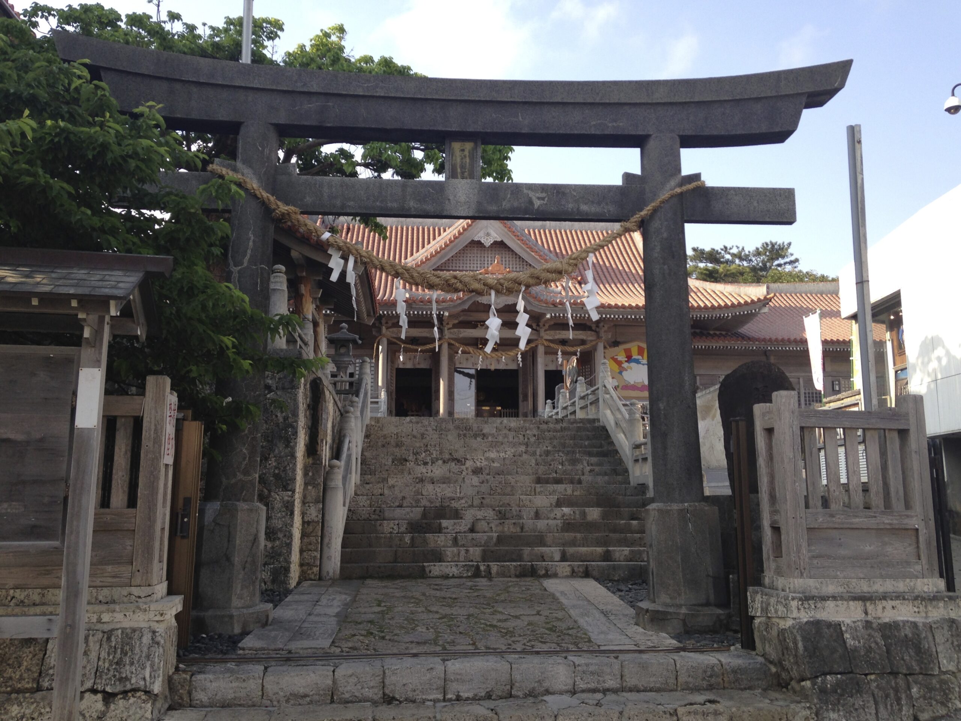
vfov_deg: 42.9
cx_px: 480
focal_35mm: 33
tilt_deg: +10.4
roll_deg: -0.8
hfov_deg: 55.4
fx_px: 916
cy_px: 360
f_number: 2.4
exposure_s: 1/536
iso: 50
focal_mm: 4.12
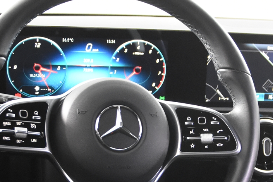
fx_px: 743
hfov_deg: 20.8
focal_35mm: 98
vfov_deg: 13.8
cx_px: 120
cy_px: 173
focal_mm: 24
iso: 5000
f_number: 3
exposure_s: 1/40
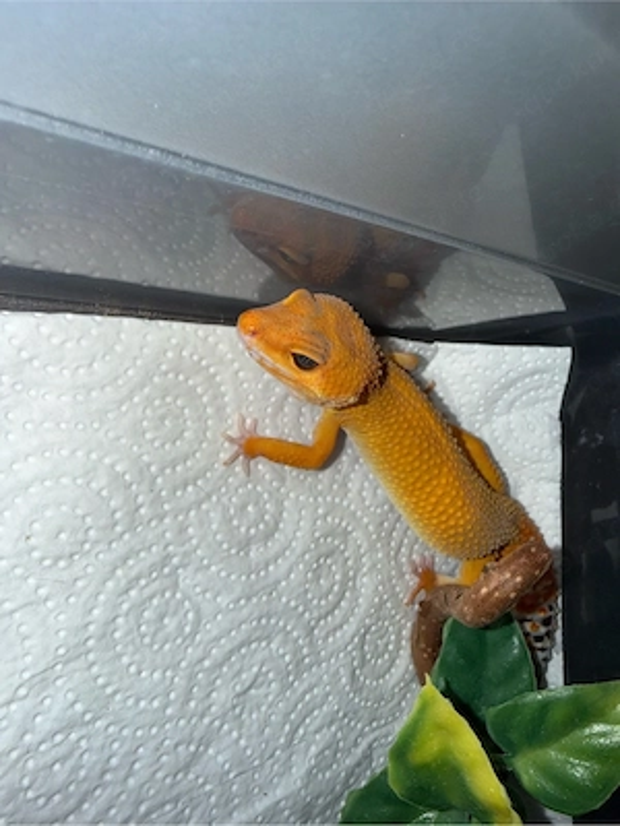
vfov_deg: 71.6
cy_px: 413
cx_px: 310
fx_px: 573
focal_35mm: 24
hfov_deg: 56.8
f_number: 2.2
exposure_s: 1/145
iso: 12
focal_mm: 2.22
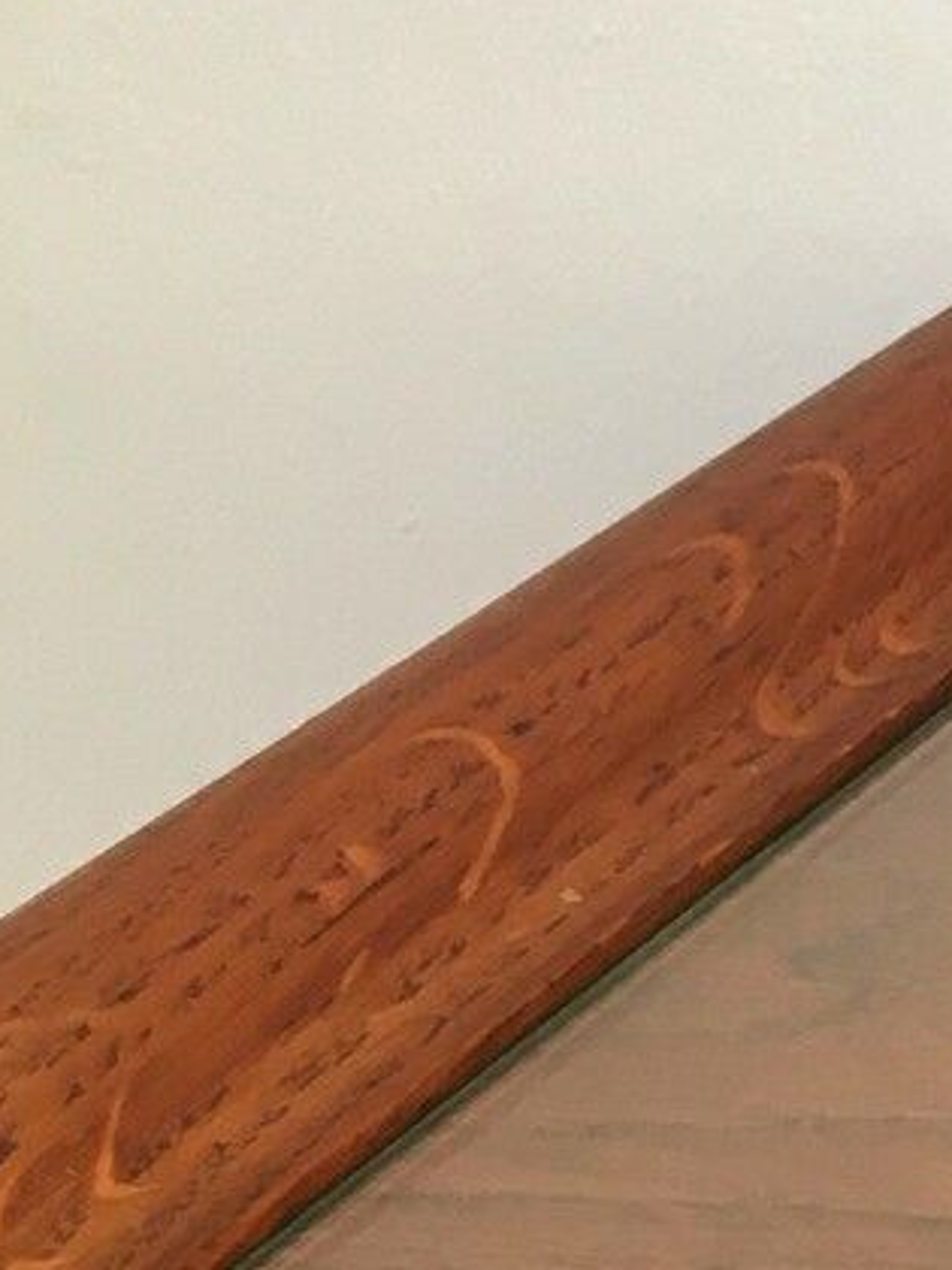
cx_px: 1898
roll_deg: -1.0
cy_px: 1584
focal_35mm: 138
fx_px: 5060
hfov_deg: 10.0
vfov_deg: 13.8
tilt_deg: -32.1
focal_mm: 4.15
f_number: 2.2
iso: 40
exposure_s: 1/33
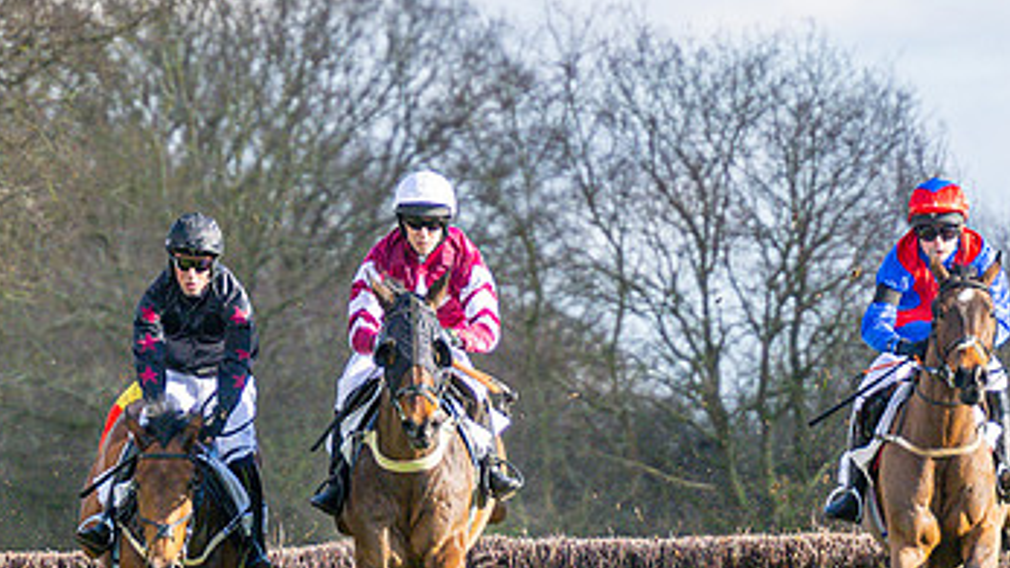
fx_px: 17431
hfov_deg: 3.3
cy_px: 545
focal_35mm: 651
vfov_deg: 1.9
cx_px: 457
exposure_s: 1/1600
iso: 400
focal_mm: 170
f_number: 4
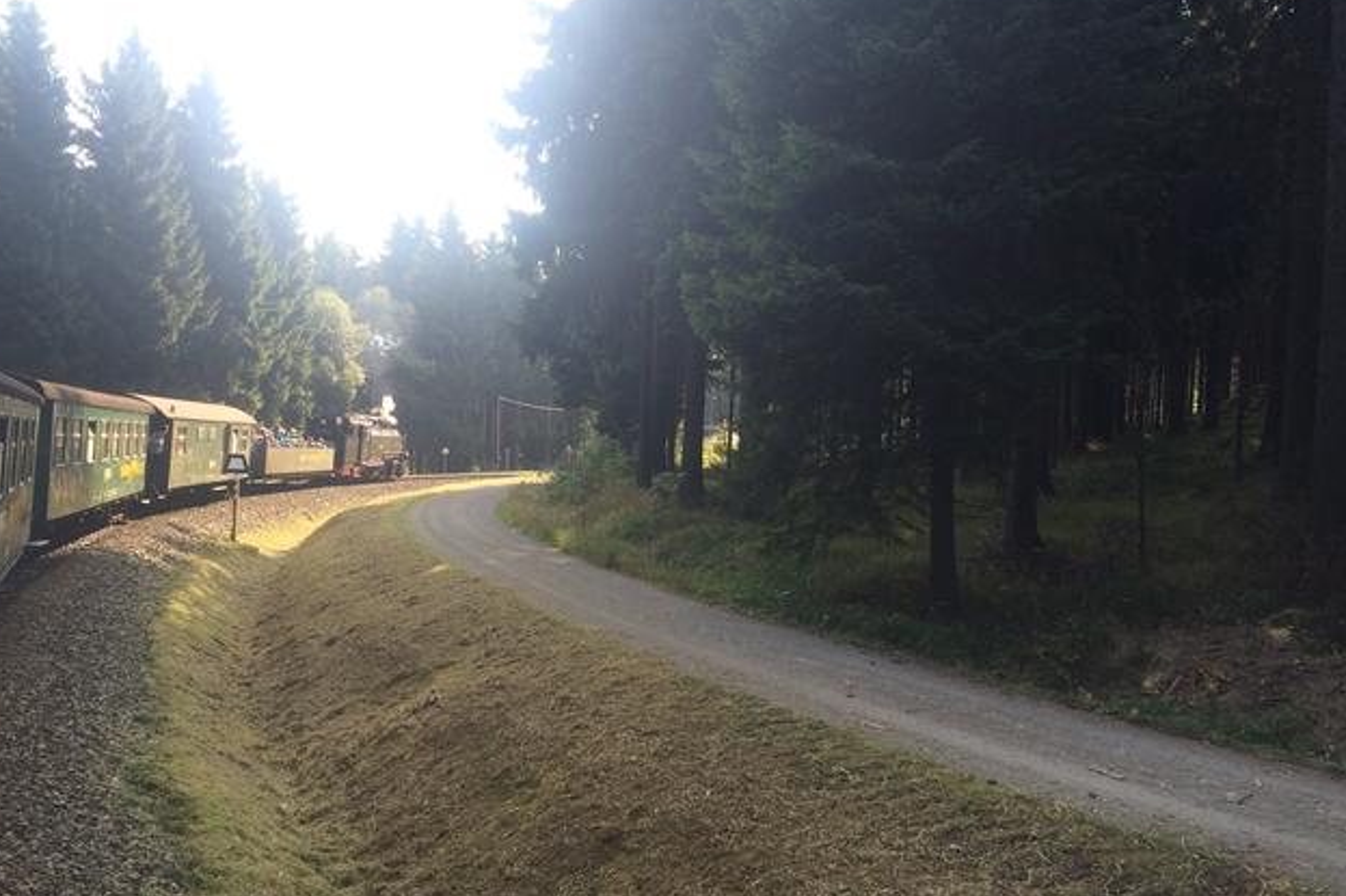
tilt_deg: -1.6
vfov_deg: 42.3
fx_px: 1159
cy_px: 486
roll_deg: -0.7
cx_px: 657
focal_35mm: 31
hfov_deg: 60.3
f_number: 2.2
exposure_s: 1/250
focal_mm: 4.15
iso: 32
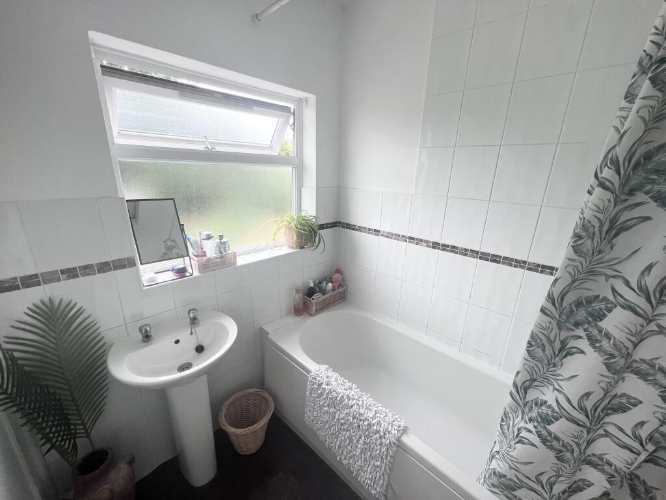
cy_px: 250
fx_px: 250
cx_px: 333
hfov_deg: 106.2
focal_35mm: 13
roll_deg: -1.5
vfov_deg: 89.9
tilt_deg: -17.4
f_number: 1.8
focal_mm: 1.57
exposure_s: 1/99
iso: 40
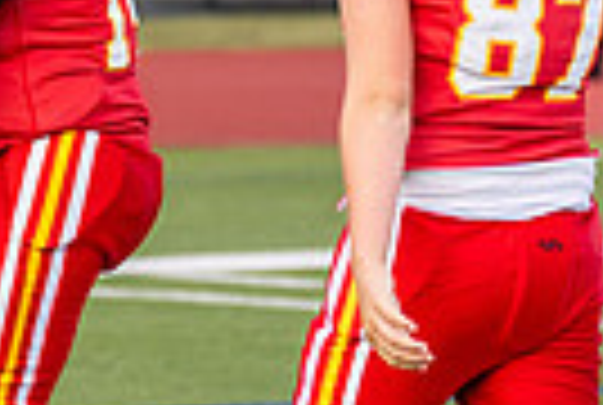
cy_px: -50
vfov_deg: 2.4
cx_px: -433
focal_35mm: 585
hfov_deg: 3.5
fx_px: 9821
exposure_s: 1/2500
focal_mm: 101
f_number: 2.8
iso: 400
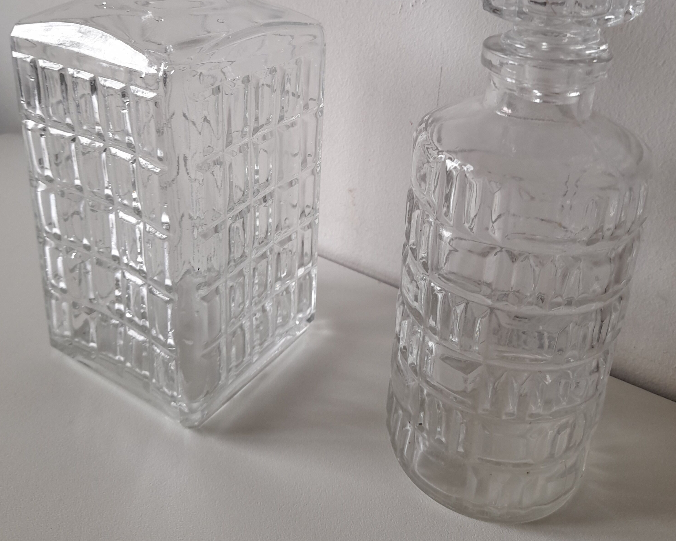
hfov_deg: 54.2
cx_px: 337
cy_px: 137
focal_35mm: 33
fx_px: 660
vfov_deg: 43.2
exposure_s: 1/50
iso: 40
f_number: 2
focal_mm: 4.6
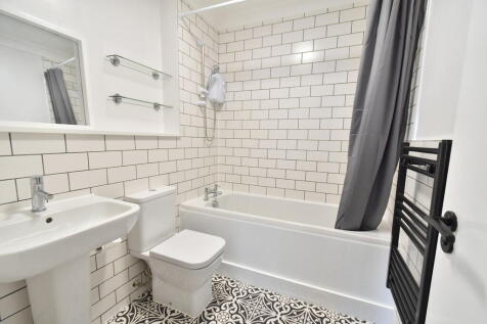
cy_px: 162
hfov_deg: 100.4
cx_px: 244
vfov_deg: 77.3
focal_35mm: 15
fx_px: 203
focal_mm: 10
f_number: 3.5
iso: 500
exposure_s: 1/30
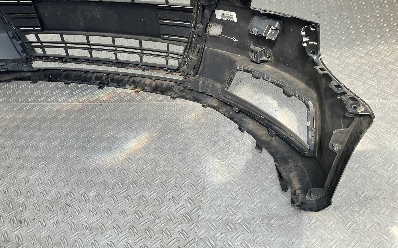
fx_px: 336
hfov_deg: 61.2
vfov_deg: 40.4
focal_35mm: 31
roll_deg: +10.4
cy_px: 98
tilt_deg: -39.0
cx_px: 198
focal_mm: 3
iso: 16
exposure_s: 1/120
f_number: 1.8
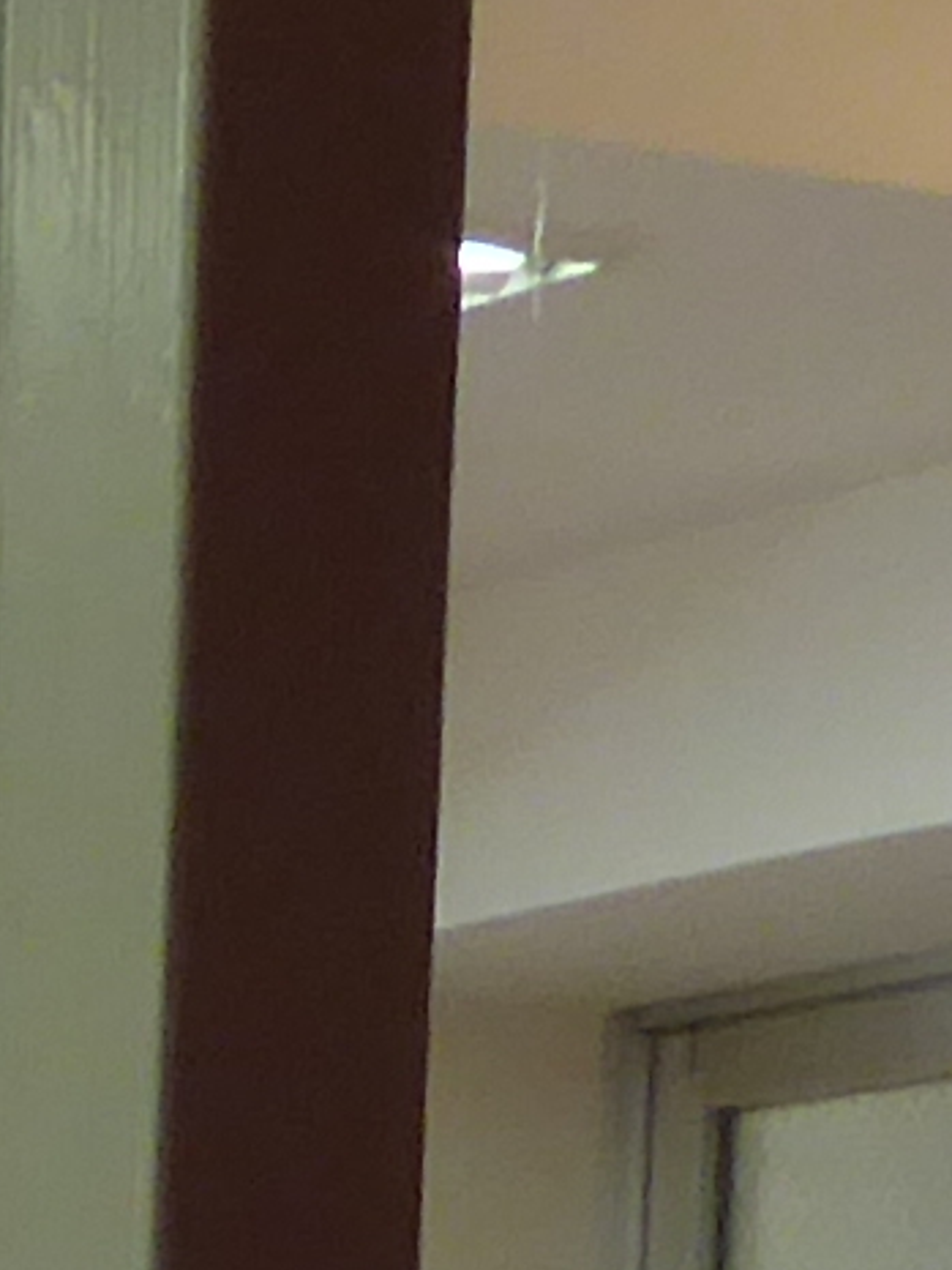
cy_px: 3548
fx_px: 9640
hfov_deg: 5.4
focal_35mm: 263
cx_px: -1446
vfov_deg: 6.9
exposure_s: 1/60
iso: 160
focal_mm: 4.3
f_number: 3.3
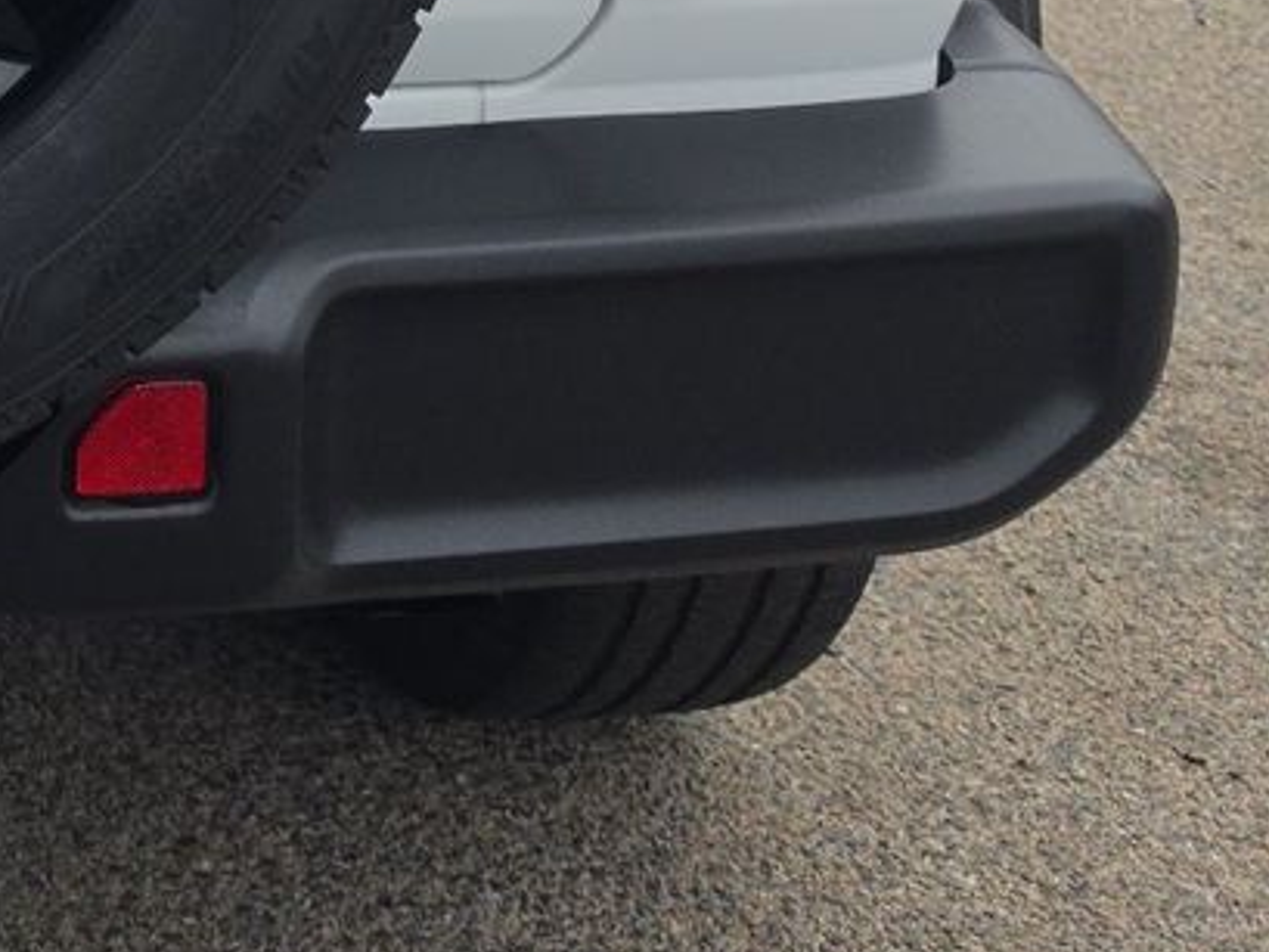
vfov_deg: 14.7
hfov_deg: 19.5
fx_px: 3300
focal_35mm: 90
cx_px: -515
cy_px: -670
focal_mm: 6.5
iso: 64
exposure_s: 1/4538
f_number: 1.4
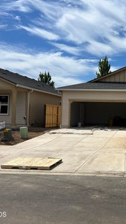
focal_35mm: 38
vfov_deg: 52.8
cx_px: 142
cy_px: 112
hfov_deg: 28.1
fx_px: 226
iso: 50
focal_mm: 5.7
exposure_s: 1/7463
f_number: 1.5
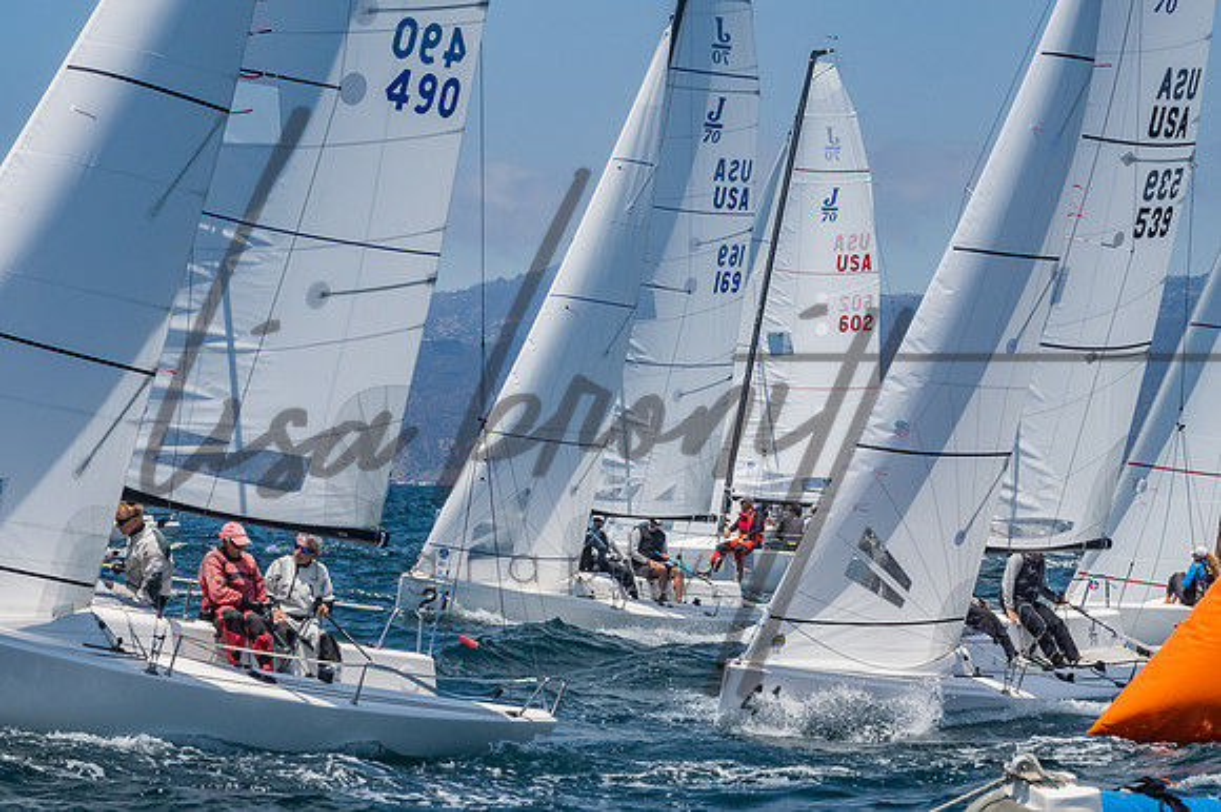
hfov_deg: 14.5
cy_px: 406
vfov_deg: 9.7
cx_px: 610
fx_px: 4813
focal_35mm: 142
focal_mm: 95
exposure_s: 1/1250
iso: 640
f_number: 14
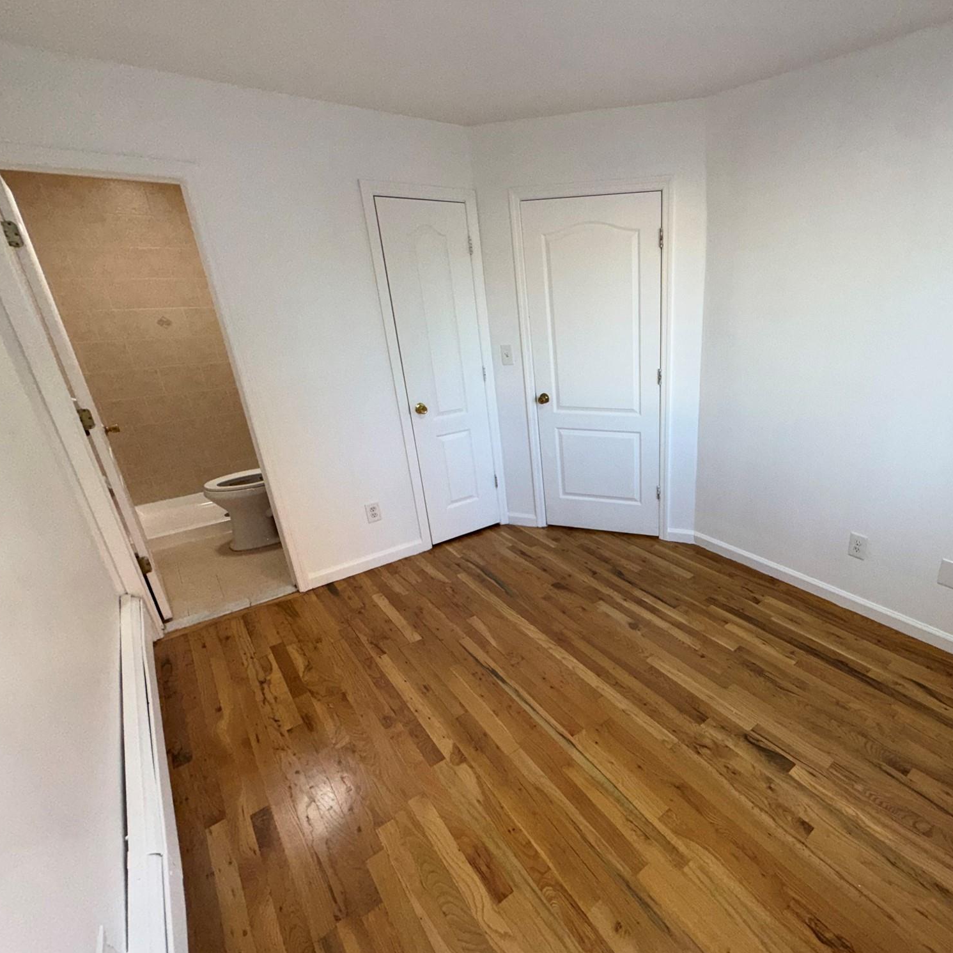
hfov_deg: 81.8
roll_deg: +0.9
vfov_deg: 84.0
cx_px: 615
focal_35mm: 17
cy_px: 488
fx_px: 530
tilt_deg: -21.1
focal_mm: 2.22
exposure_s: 1/122
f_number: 2.2
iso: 80
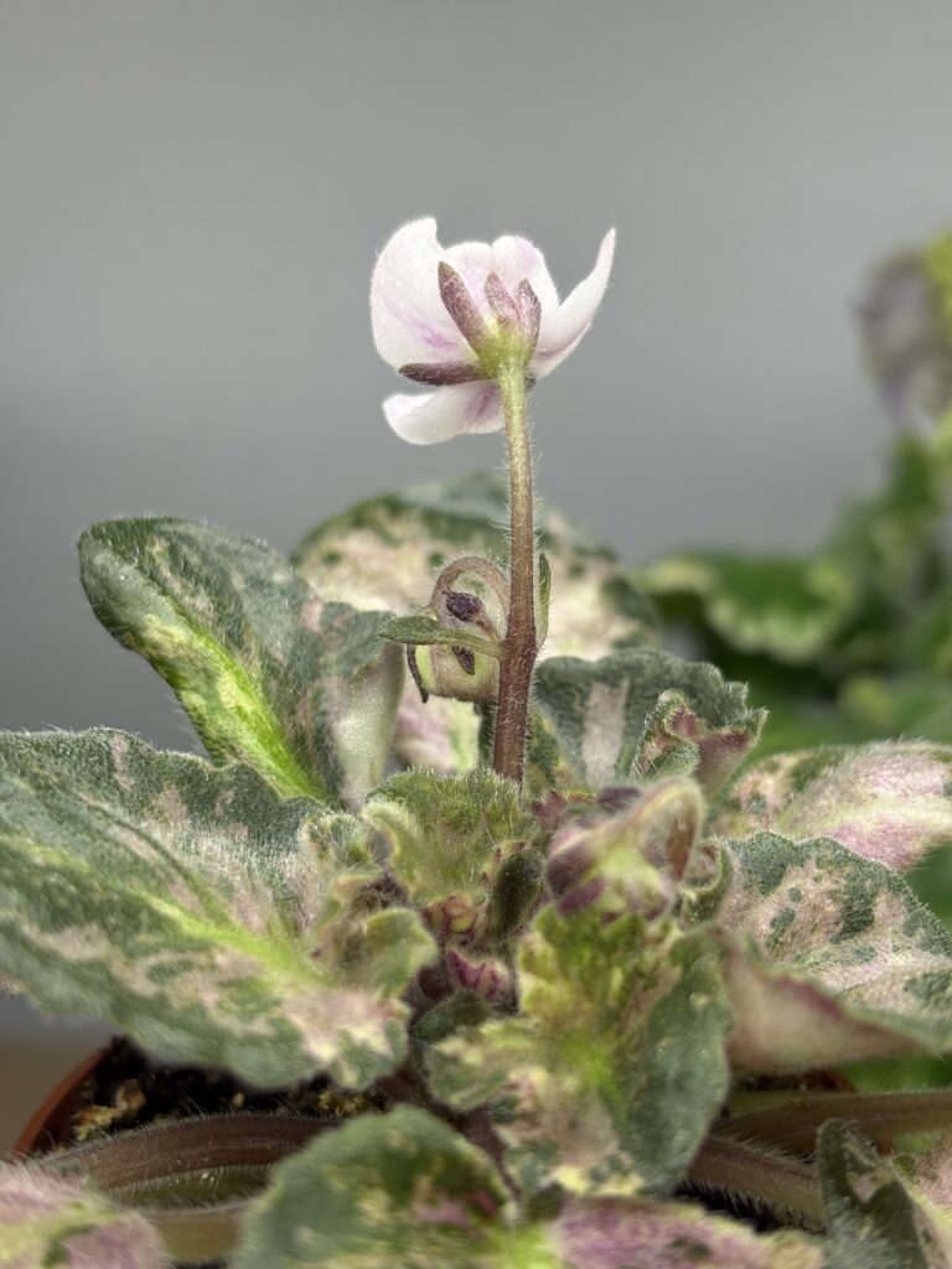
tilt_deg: -25.9
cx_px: 476
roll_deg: +0.7
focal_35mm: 52
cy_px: 634
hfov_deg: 28.0
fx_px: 1907
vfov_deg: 36.8
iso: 50
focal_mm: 5.96
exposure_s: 1/519
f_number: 1.6
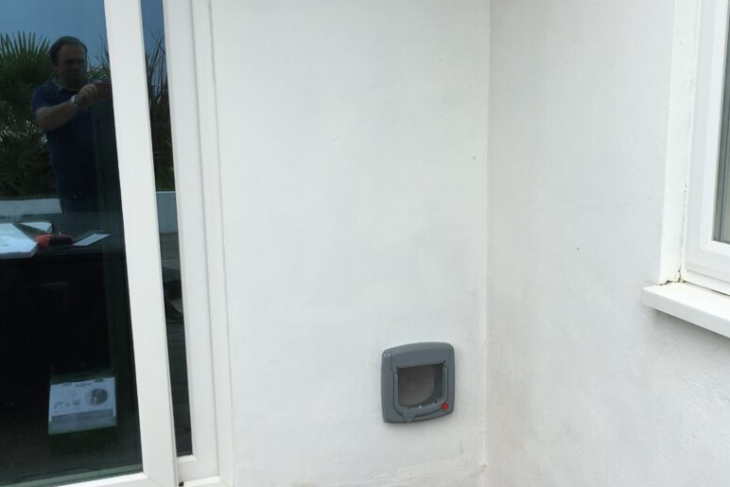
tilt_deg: -10.6
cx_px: 438
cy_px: 252
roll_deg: -0.8
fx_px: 811
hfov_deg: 48.2
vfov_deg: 33.4
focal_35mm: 40
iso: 25
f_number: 2.2
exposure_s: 1/855
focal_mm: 4.15
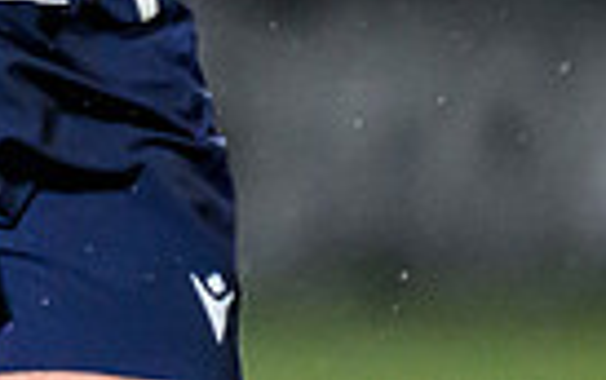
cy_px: -452
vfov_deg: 0.4
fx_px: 60455
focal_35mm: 3656
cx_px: -246
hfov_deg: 0.6
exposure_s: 1/1250
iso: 8000
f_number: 4
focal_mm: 560
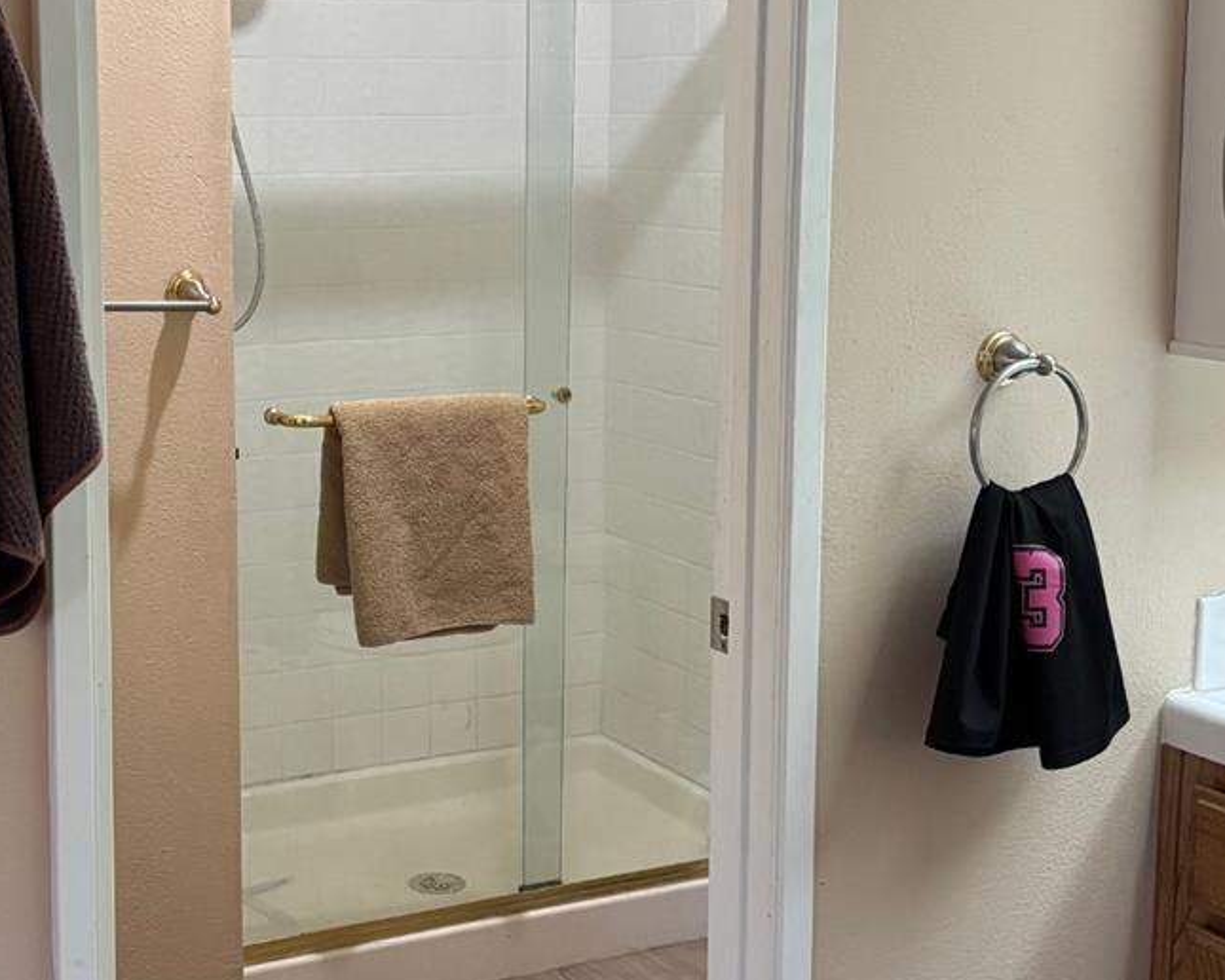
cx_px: 409
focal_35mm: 59
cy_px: 442
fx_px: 2139
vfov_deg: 25.8
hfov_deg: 31.7
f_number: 1.6
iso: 320
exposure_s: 1/60
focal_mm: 5.96
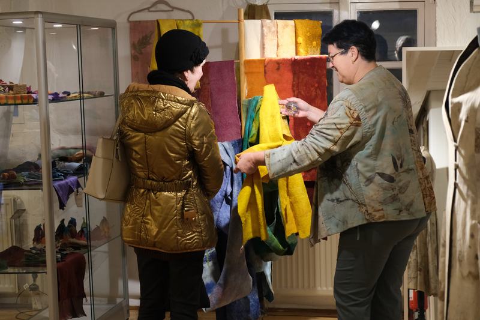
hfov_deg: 25.7
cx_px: 240
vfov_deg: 17.3
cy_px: 160
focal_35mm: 79
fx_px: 1053
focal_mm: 52.4
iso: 2500
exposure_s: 1/160
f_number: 5
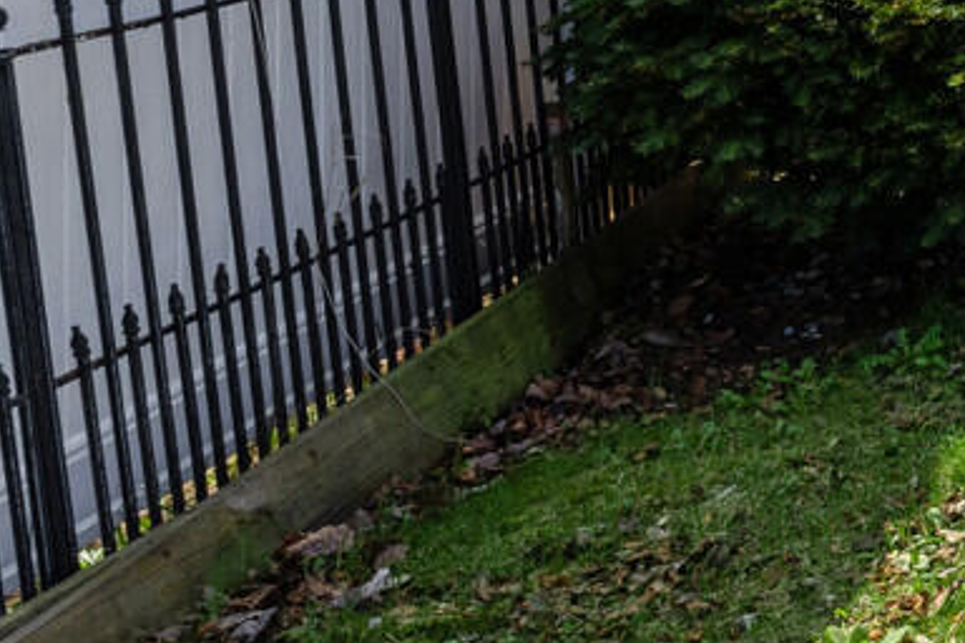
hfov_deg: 14.7
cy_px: -270
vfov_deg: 16.6
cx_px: 2372
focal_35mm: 76
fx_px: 2041
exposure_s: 1/320
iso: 100
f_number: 8
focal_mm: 14.6
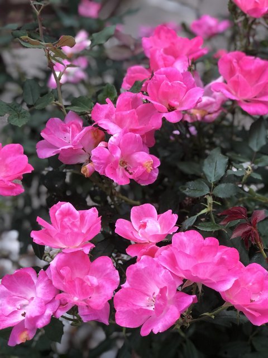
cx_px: 134
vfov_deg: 33.8
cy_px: 179
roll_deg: +5.5
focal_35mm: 57
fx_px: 588
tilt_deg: -38.4
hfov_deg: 25.7
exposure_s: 1/30
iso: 32
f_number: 2.8
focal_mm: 6.6
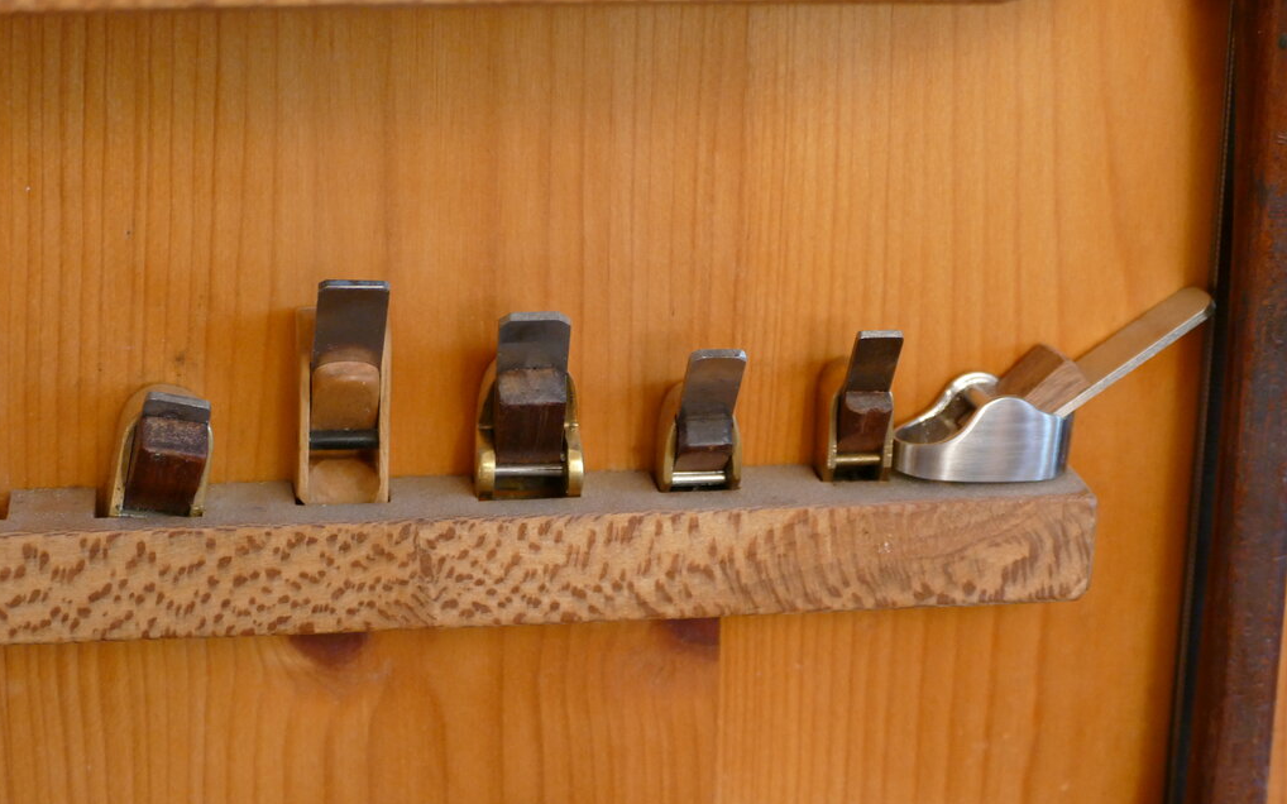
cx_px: 641
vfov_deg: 16.1
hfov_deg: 25.5
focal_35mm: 81
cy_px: 419
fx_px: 2841
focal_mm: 28.89
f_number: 3.7
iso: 1600
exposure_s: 1/30
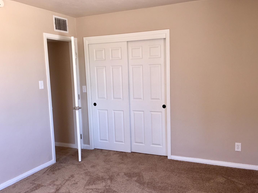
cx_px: 133
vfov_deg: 42.9
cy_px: 104
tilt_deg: -7.1
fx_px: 246
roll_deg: +0.7
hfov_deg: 55.3
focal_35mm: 33
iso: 32
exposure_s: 1/44
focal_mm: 4.15
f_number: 2.2
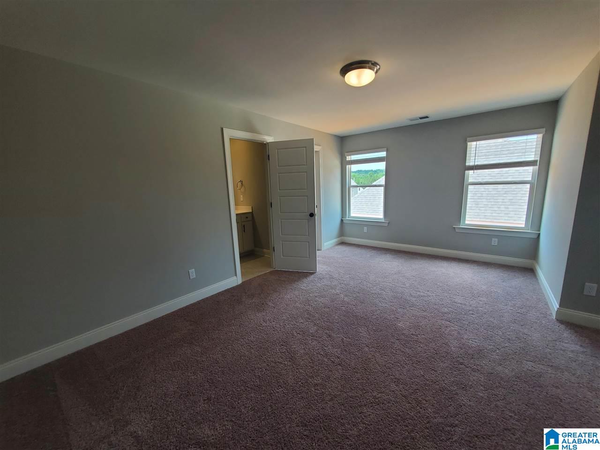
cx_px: 300
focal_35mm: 13
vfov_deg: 89.9
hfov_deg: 106.2
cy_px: 225
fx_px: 225
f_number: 2.2
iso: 50
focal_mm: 1.8
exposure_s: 1/59
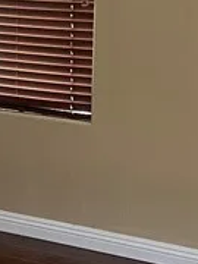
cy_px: 66
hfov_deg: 10.0
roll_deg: +1.0
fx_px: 1129
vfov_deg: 13.3
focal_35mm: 148
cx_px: 38
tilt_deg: -5.9
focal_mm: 5.7
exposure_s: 1/60
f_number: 1.5
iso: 125
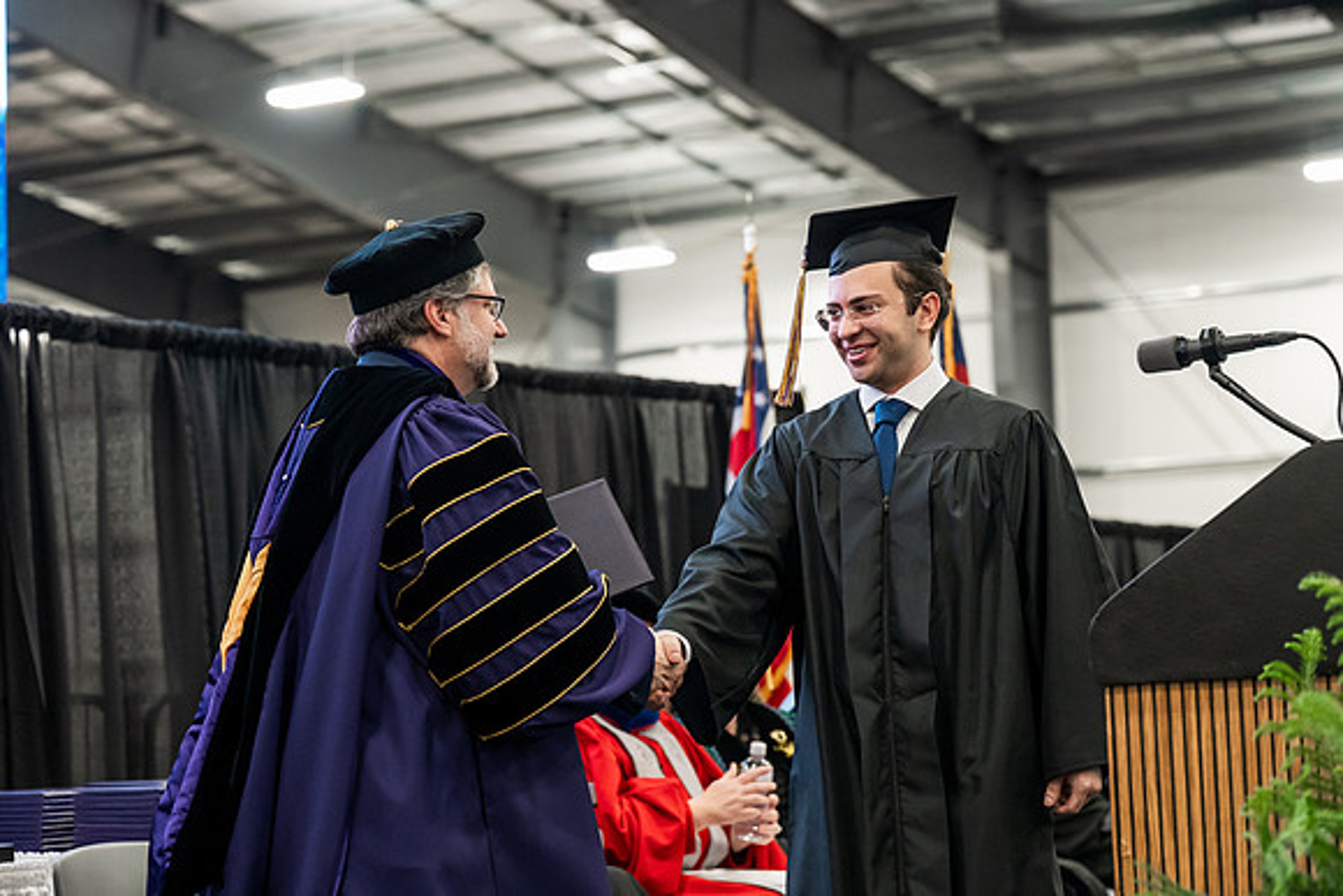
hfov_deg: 24.5
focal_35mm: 83
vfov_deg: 16.5
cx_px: 672
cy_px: 448
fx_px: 3097
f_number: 4
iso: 4000
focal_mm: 83
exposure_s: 1/200
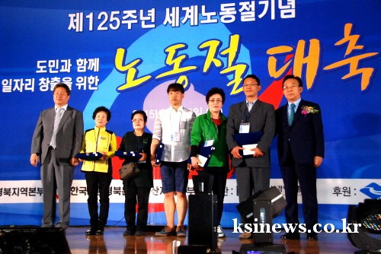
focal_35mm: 44
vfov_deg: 30.9
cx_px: 190
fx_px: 461
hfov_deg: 44.9
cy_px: 127
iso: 1000
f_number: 5
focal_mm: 29
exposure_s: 1/60
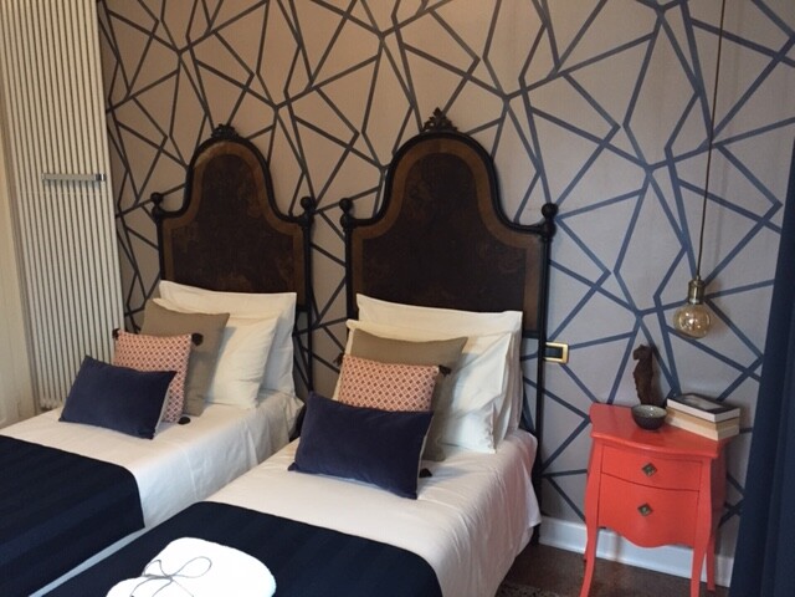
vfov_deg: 48.2
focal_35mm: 29
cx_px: 398
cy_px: 298
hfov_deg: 61.7
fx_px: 666
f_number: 2.2
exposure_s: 1/33
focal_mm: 4.15
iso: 200
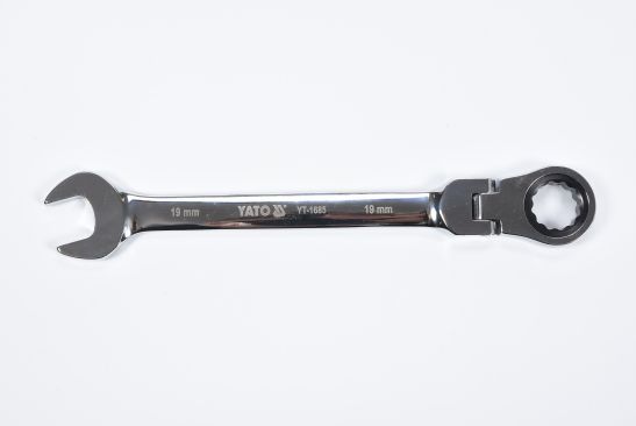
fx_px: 1326
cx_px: 318
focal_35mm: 75
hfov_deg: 27.0
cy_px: 213
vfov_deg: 18.2
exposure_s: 1/125
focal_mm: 50
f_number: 14
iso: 250
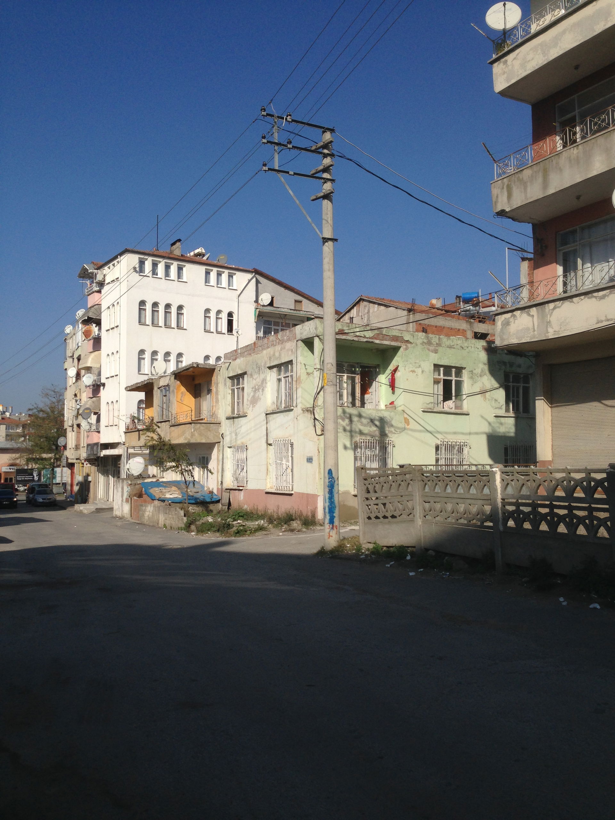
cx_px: 308
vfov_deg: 55.4
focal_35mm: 33
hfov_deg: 42.9
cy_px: 410
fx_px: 782
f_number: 2.4
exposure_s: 1/3012
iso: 50
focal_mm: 4.12
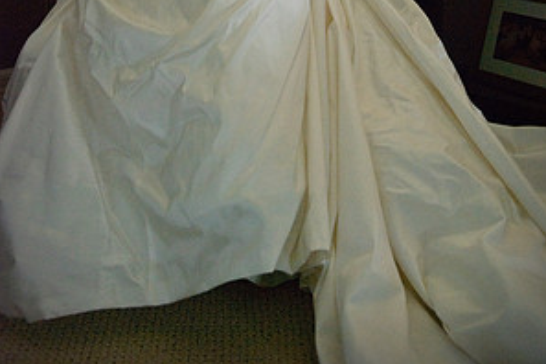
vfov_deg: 24.9
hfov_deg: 39.6
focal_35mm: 50
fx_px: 758
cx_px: 275
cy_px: -46
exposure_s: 1/400
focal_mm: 22
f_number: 3.5
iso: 640
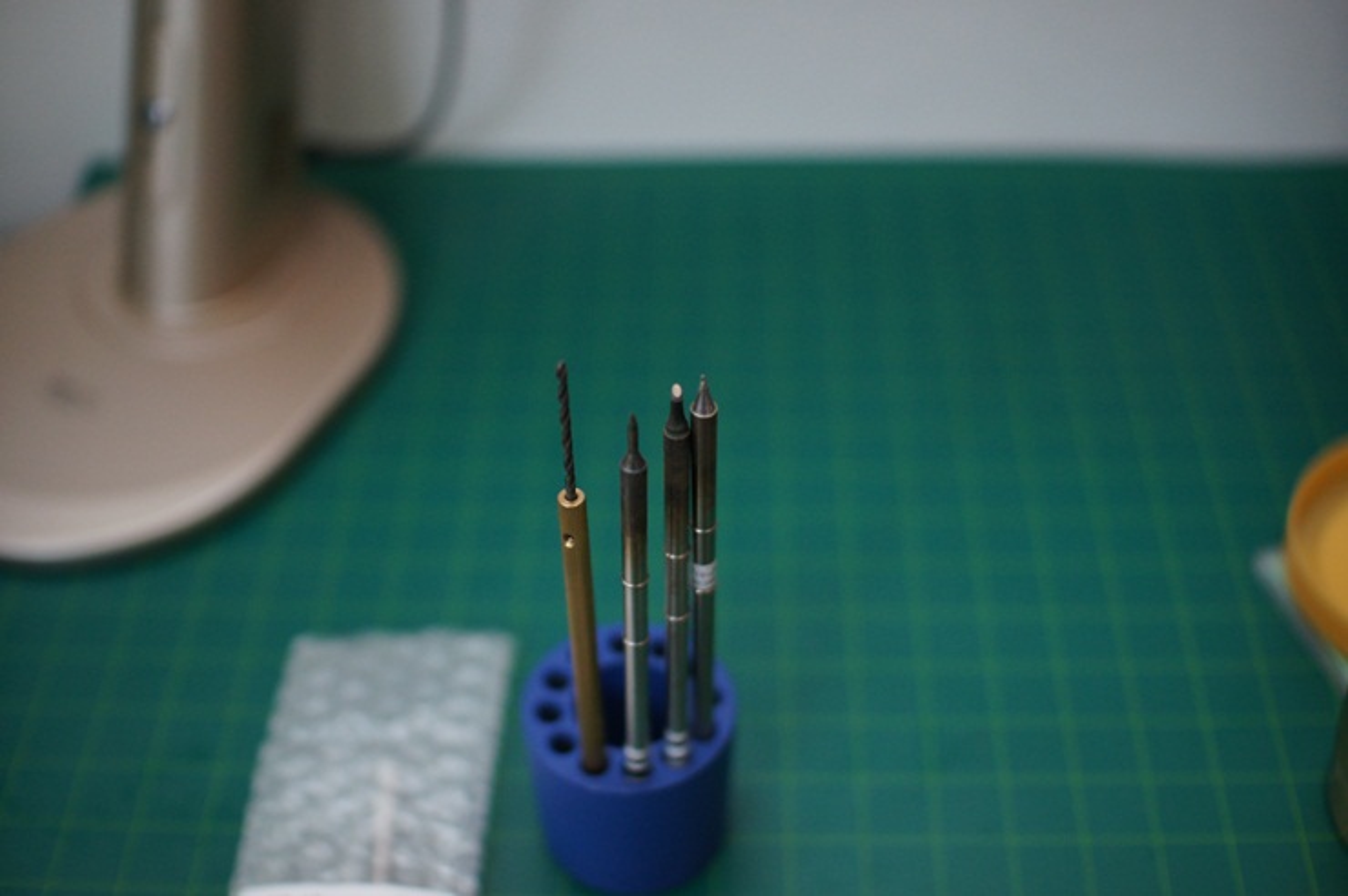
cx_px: 674
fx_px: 1683
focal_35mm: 45
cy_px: 448
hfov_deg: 43.6
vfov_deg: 29.8
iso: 640
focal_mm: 30
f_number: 2
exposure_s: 1/50
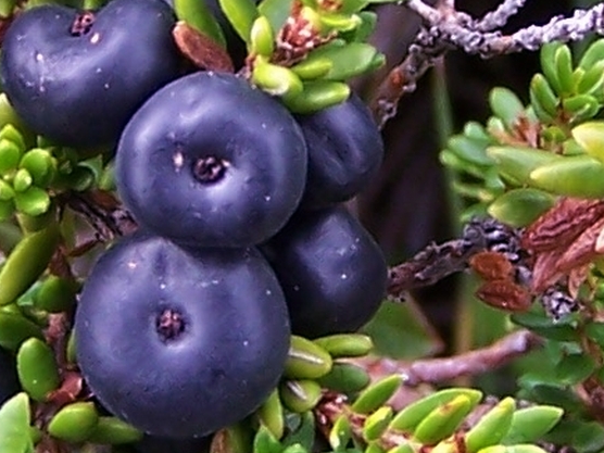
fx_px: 1221
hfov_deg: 27.8
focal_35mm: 70
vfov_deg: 21.0
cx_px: 301
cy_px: 252
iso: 80
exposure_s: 1/100
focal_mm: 6.3
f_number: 2.8
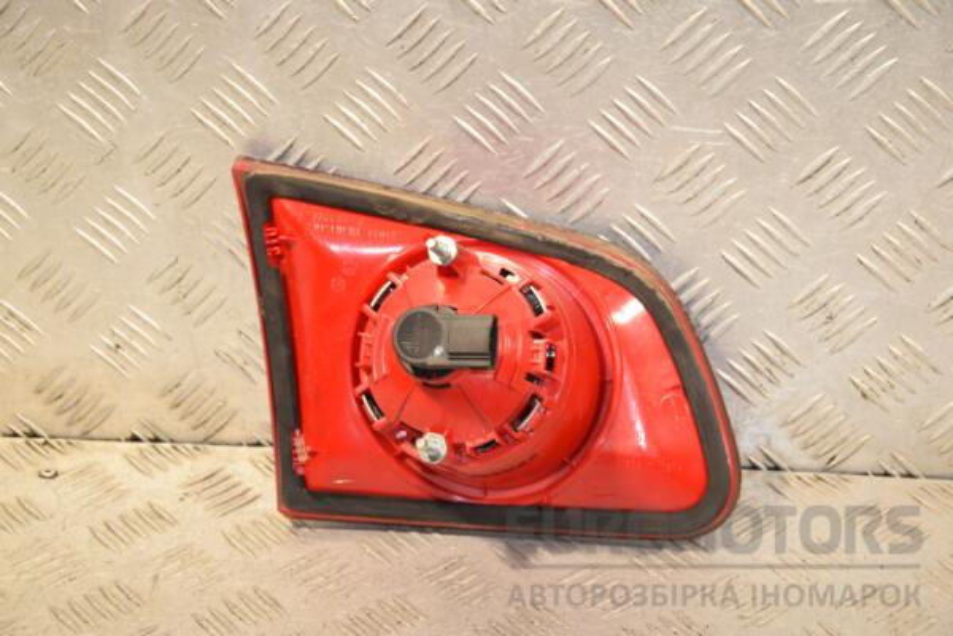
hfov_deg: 21.9
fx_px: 2462
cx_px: 476
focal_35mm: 93
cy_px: 318
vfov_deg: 14.7
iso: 800
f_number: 6.3
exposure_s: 1/200
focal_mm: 62
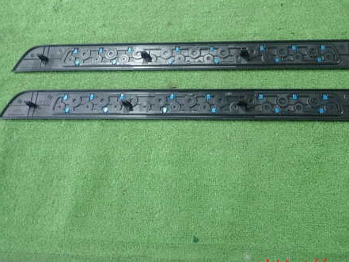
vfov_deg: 41.5
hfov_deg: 53.6
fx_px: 343
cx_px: 207
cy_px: 99
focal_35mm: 34
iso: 200
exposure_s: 1/50
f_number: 2
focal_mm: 4.5
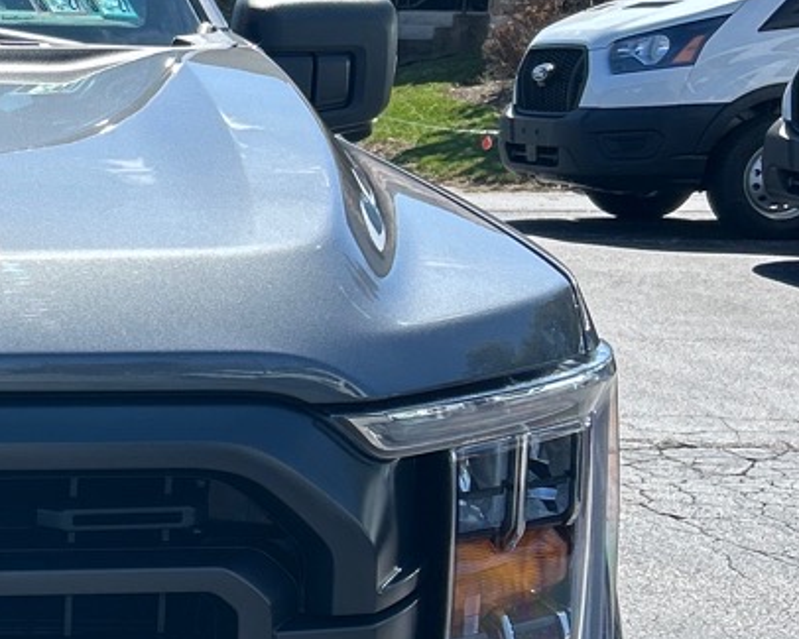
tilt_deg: -7.8
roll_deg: -2.6
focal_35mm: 100
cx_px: -429
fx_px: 2365
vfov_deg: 15.4
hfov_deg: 17.2
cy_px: 411
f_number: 1.5
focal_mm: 5.7
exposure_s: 1/2841
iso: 50
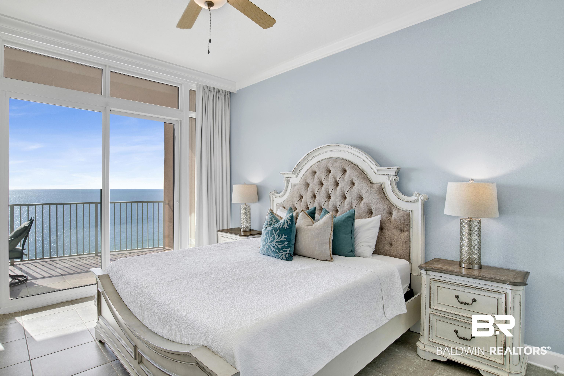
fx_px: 282
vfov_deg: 67.4
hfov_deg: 90.0
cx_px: 282
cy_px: 188
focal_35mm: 18
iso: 200
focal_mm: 18
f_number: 11
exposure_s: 1/40
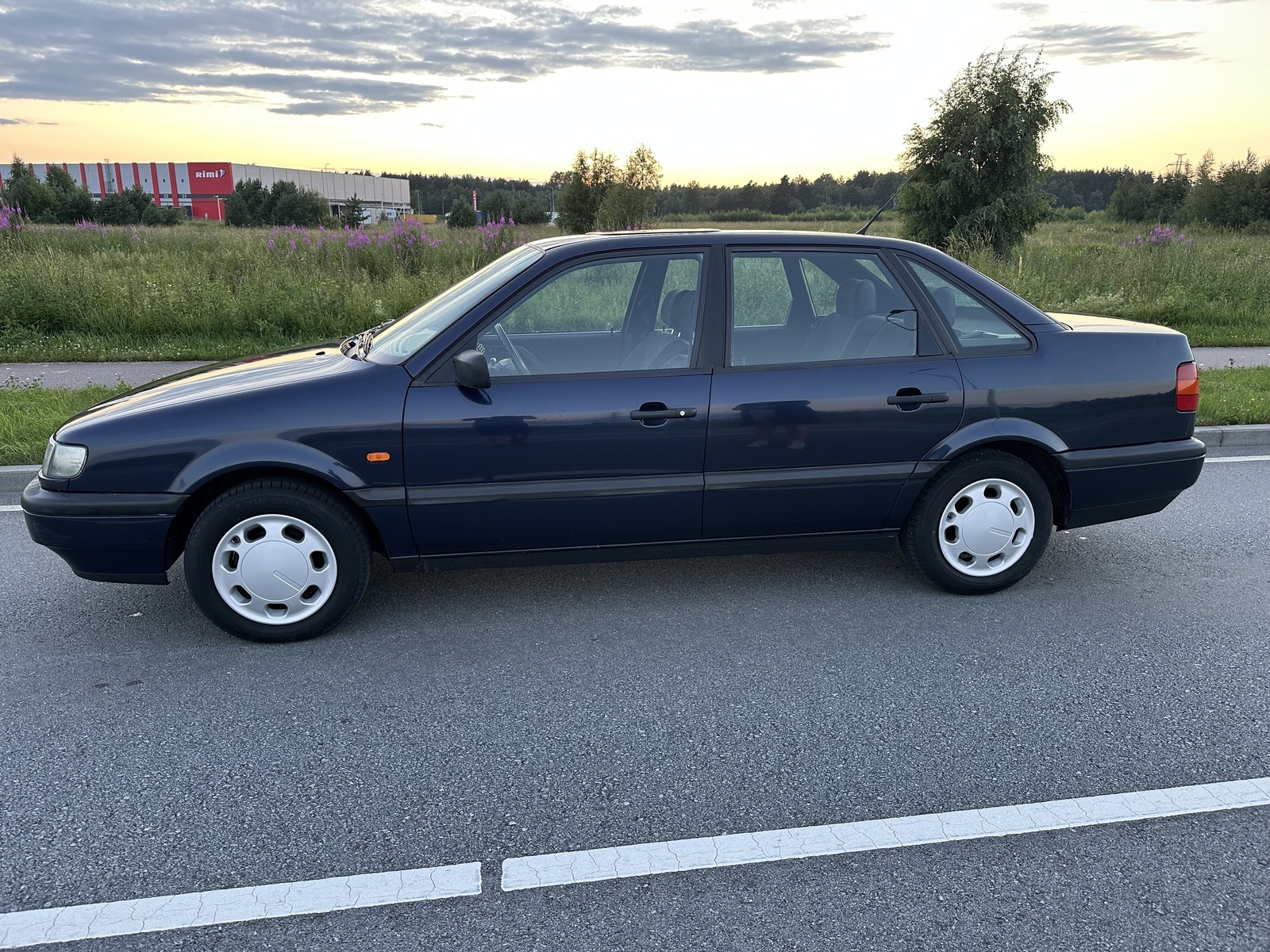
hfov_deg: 71.6
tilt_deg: -14.5
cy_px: 476
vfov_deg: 56.8
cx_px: 635
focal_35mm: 24
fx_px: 881
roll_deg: -0.9
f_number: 1.78
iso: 160
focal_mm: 6.86
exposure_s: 1/121
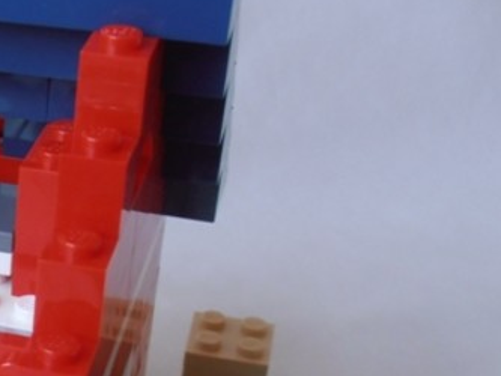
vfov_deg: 14.6
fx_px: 1448
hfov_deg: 18.3
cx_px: -143
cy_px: 356
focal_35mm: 100
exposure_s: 1/50
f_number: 3.9
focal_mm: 6.61
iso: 80
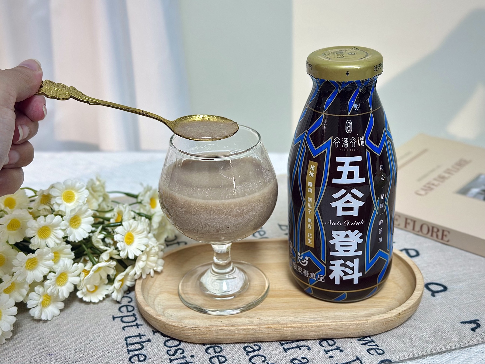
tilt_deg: -24.7
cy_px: 182
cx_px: 242
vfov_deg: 30.3
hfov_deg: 39.7
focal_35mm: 48
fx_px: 673
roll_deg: +0.8
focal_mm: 6.86
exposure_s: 1/60
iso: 80
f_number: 1.78
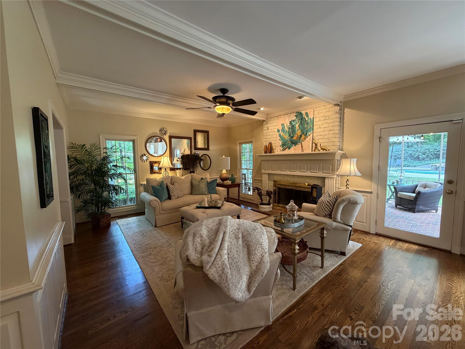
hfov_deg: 102.1
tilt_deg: -3.8
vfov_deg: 85.7
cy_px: 174
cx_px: 232
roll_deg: +1.4
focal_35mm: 14
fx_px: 188
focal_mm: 2.22
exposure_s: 1/60
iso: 320
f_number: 2.2
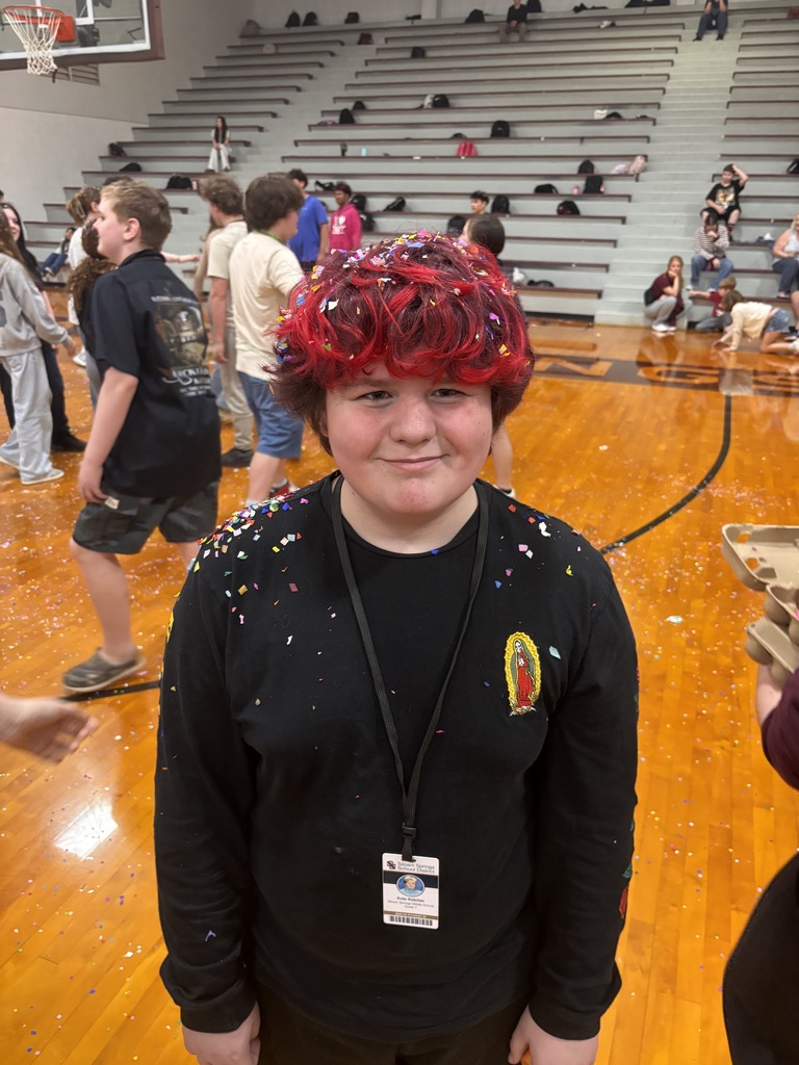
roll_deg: -1.5
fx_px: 800
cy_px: 532
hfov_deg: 53.1
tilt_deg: -22.6
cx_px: 400
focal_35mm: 26
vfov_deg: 67.3
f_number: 1.6
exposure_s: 1/60
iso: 400
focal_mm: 5.96
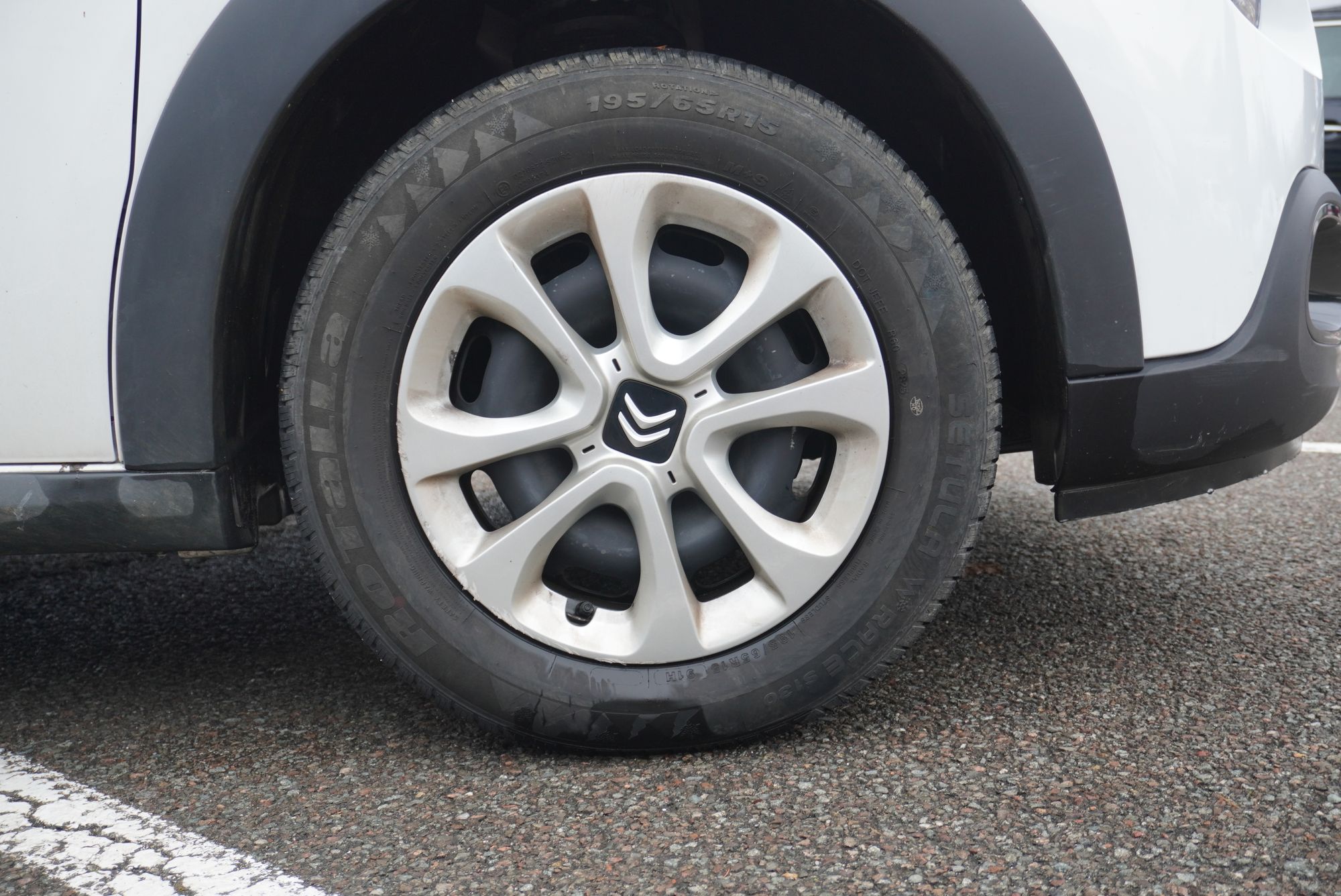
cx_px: 670
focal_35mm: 38
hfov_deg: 51.3
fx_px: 1398
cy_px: 448
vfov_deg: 35.5
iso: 250
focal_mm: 25
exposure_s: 1/40
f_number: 4.5
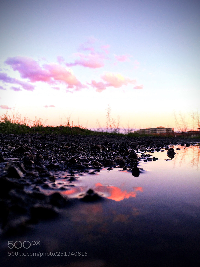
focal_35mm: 30
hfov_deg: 46.8
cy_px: 129
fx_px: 231
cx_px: 101
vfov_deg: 60.0
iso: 32
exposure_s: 1/50
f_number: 2.2
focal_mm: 4.15
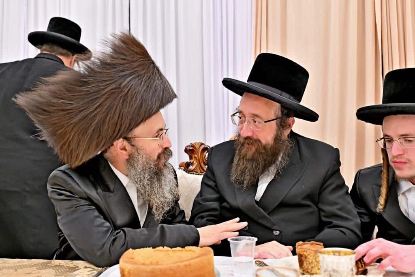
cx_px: 208
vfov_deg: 37.9
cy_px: 138
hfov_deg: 54.4
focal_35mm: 35
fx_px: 404
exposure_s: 1/200
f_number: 4
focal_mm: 35
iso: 800
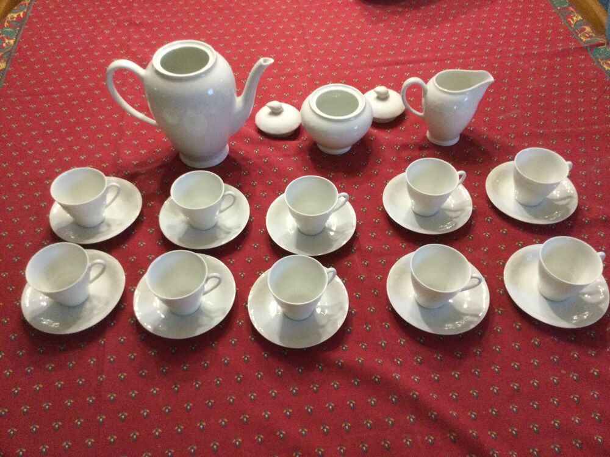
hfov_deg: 58.4
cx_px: 305
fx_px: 546
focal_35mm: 31
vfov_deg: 45.4
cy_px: 228
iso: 200
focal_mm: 3.3
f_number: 2.4
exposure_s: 1/30
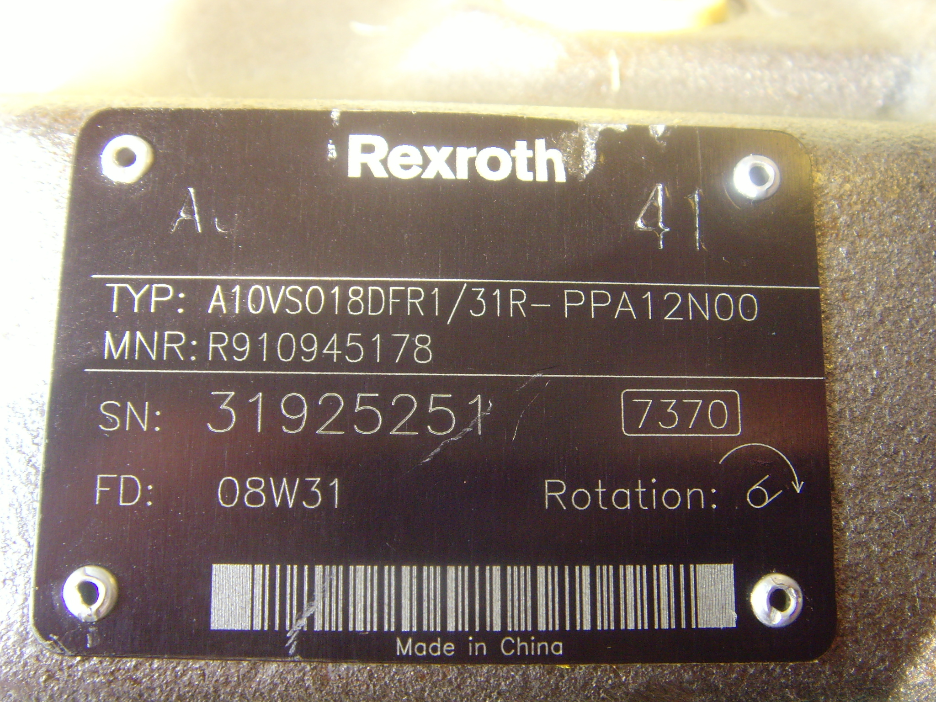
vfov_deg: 36.8
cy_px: 351
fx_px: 1055
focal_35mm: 39
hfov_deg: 47.9
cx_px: 468
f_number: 3.5
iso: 200
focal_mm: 6.6
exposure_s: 1/45
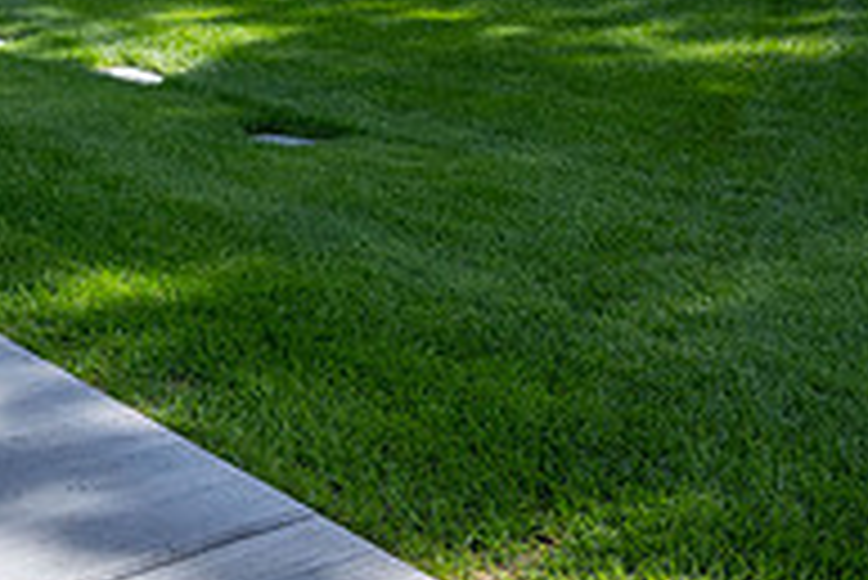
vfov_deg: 18.1
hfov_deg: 25.8
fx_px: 1737
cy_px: -101
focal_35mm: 72
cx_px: -108
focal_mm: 24
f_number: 4
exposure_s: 1/1000
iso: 100
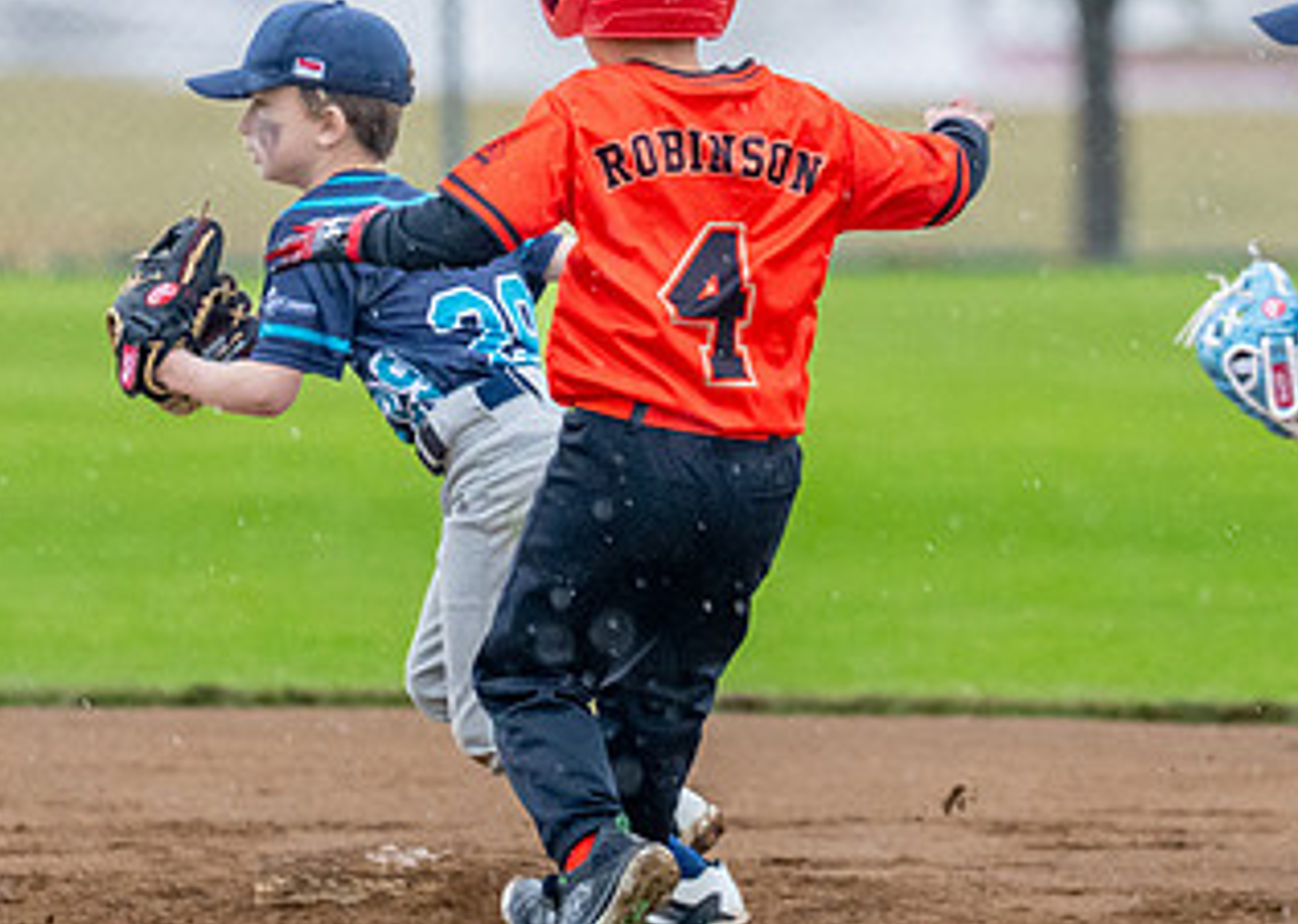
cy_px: 258
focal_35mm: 613
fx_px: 22574
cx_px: 874
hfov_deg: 3.3
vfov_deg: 2.3
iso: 1600
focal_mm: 178
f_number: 2.8
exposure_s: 1/1000
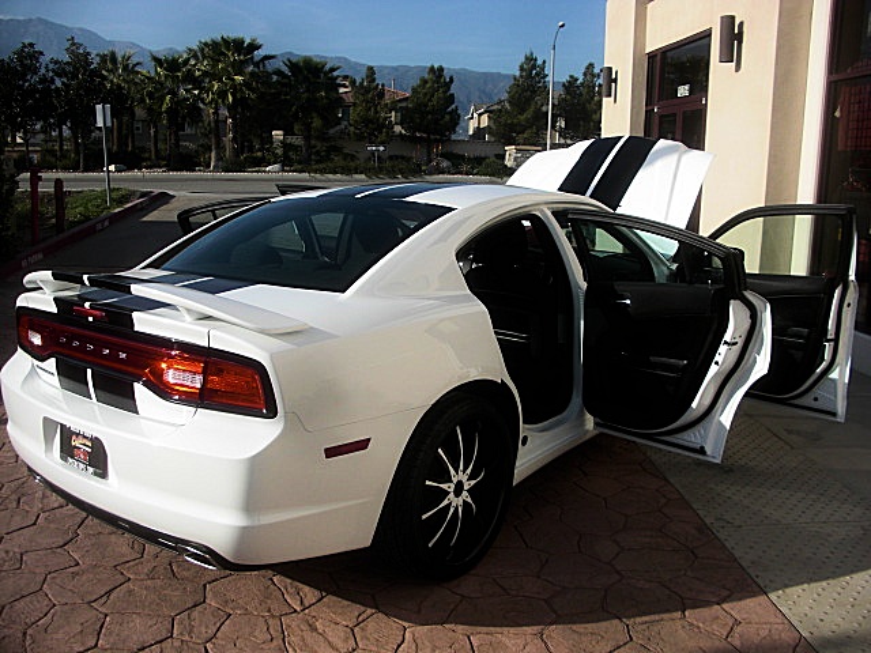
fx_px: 906
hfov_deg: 51.4
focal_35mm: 36
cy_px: 326
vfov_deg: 39.7
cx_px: 436
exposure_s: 1/160
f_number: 7.9
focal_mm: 6.3
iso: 50
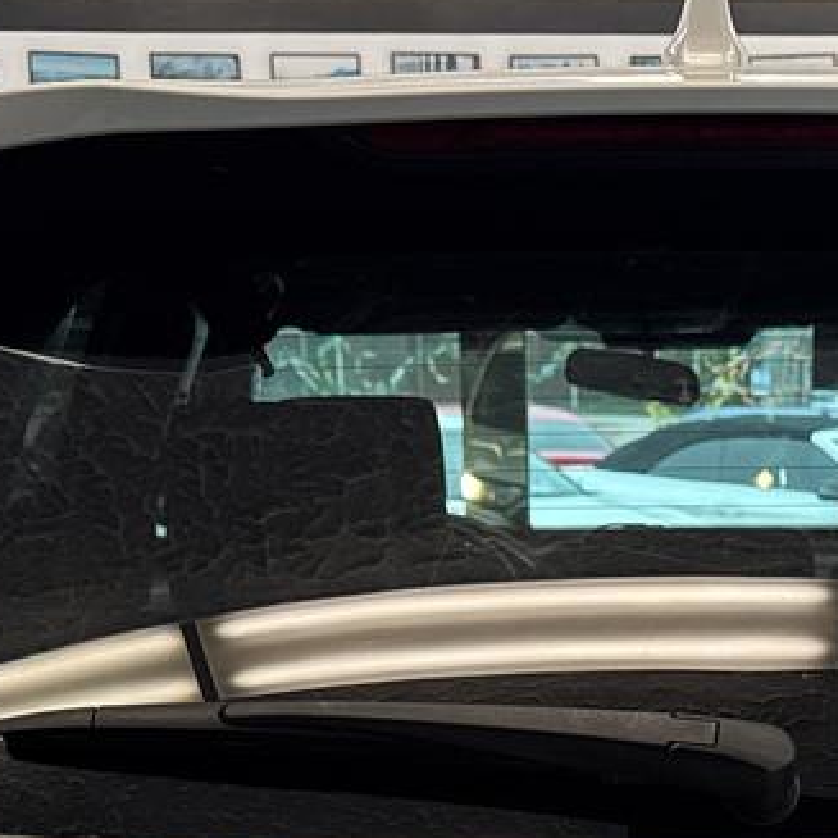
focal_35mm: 83
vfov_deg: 18.8
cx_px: 700
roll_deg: -0.2
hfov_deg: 20.6
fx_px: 2273
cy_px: 1194
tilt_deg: -19.4
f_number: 1.78
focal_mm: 6.76
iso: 160
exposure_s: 1/120
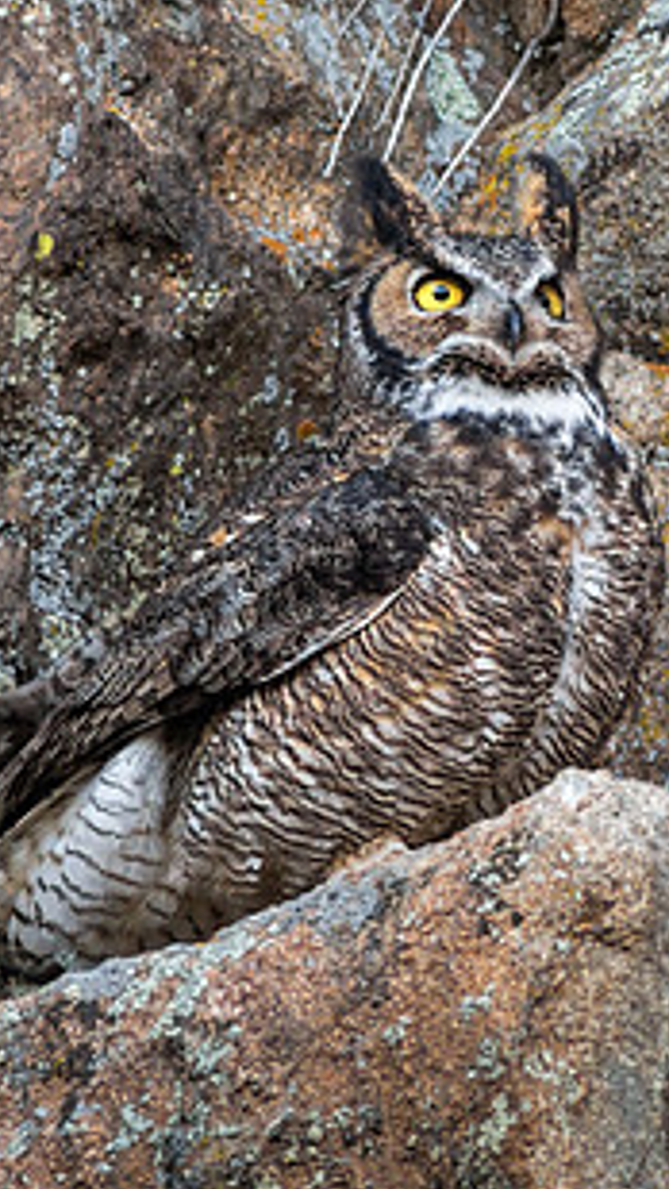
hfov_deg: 1.0
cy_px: 556
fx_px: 37151
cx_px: 446
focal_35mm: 1179
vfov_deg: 1.8
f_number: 7.1
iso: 800
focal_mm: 600
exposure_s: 1/125
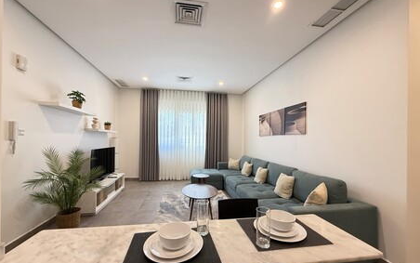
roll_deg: -0.8
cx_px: 209
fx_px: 172
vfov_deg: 74.8
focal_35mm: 15
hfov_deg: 101.4
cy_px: 139
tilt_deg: +0.4
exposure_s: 1/60
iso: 500
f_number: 2.2
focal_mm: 2.22
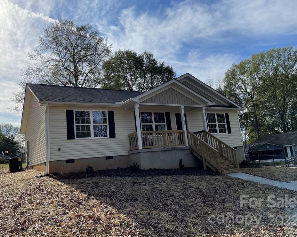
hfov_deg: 62.2
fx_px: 246
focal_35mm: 28
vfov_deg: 51.5
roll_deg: +5.2
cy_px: 118
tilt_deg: +10.2
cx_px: 140
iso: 32
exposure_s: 1/4651
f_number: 1.6
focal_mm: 4.2
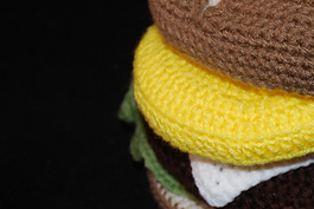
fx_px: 1012
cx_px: 315
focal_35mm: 116
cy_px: 81
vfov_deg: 11.8
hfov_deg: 17.2
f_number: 4.2
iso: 200
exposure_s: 1/60
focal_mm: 32
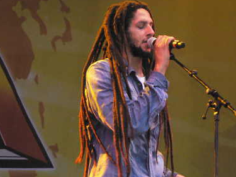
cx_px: 165
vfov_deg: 6.5
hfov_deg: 8.7
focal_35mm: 227
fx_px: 1547
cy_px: 100
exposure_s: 1/60
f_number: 3.3
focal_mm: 25.7
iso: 400
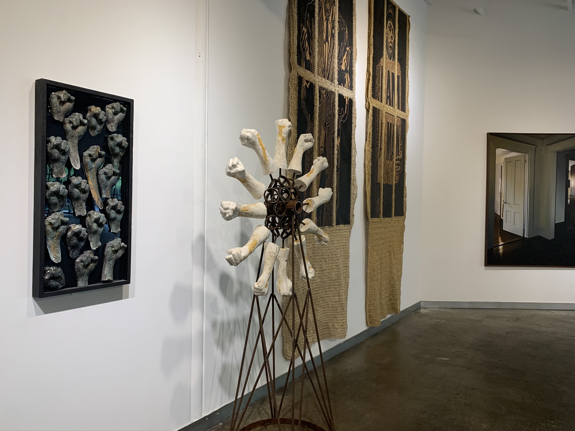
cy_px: 216
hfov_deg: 67.3
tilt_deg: +0.4
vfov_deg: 53.1
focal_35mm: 26
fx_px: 432
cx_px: 288
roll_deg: -1.2
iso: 80
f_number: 1.8
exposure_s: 1/120
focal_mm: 4.25
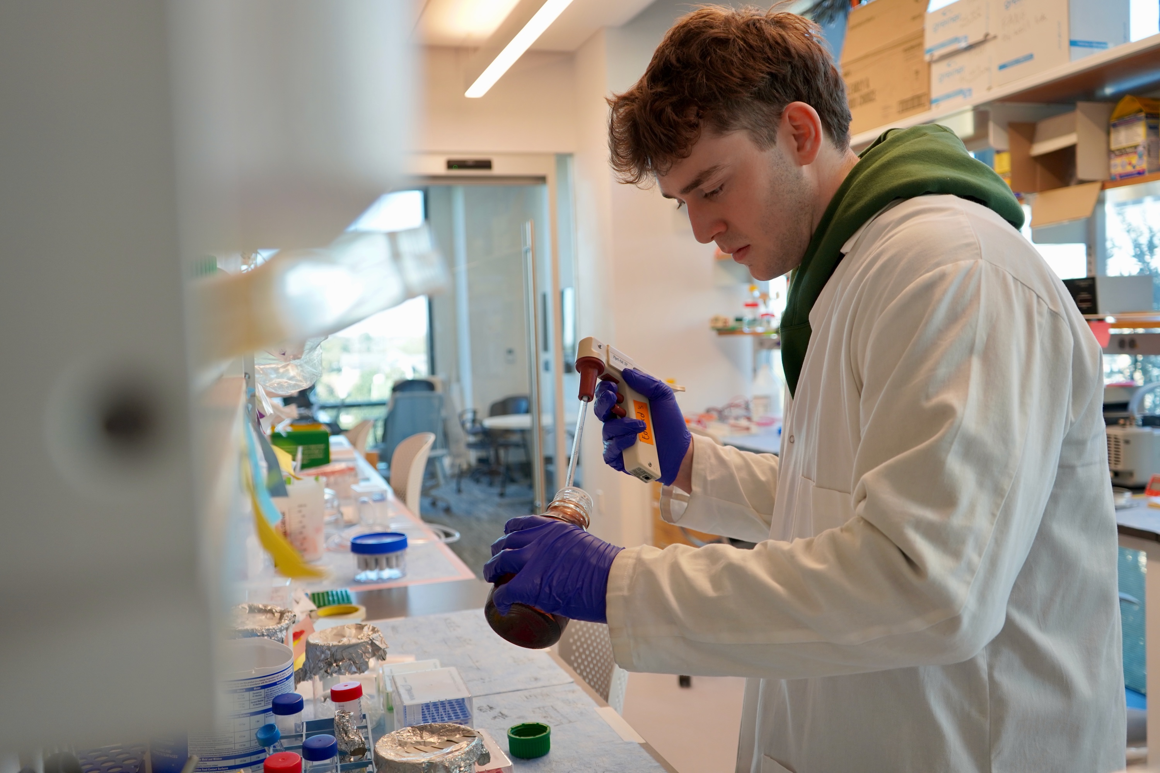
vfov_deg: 42.3
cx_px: 580
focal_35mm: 31
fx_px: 999
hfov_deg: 60.3
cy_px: 386
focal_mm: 31
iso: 400
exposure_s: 1/160
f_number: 4
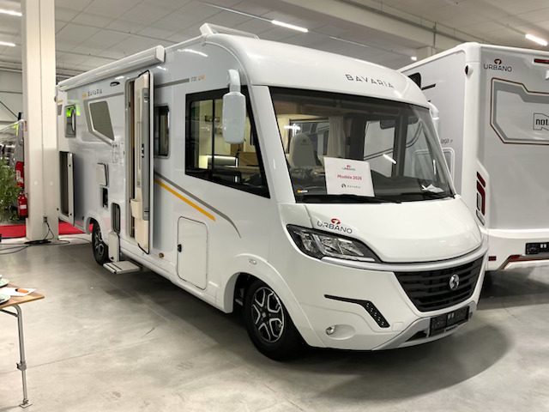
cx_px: 274
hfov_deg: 61.7
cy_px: 206
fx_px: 460
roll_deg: -2.1
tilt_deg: -5.1
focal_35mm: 29
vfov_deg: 48.2
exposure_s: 1/50
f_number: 1.8
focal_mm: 3
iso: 64
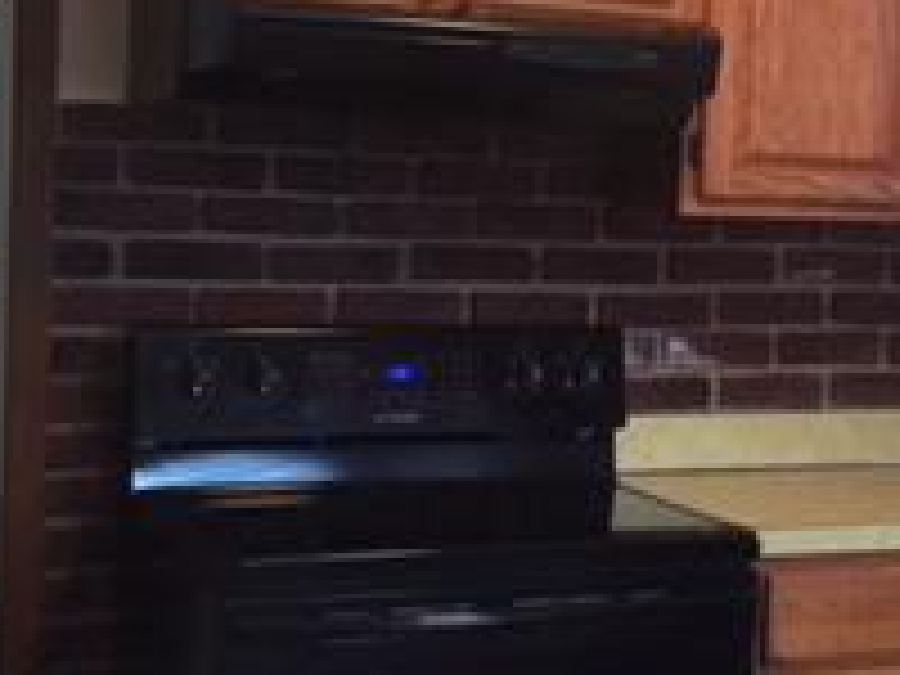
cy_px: 315
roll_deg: -3.1
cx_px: 1161
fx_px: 2418
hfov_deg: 19.5
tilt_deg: -3.2
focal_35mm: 93
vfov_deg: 15.9
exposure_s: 1/30
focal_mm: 4.15
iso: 160
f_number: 2.2
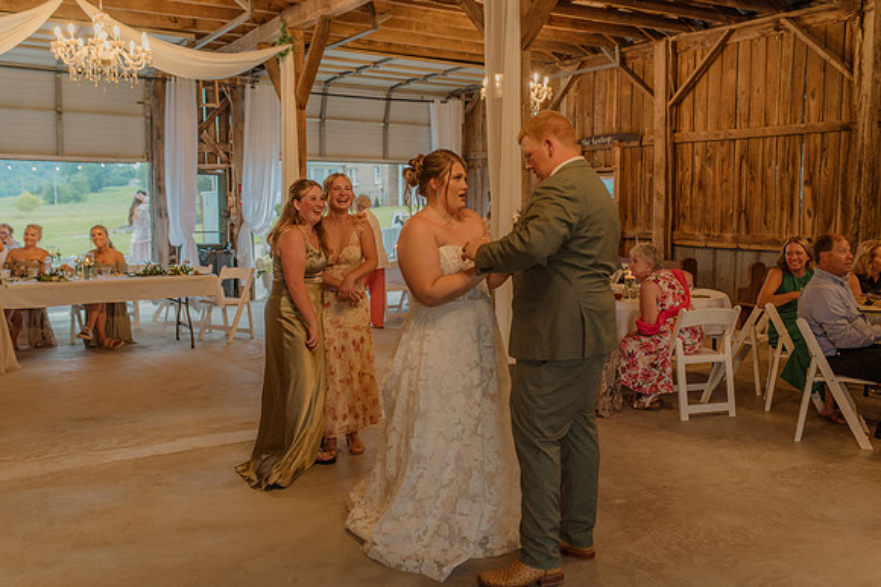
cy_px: 294
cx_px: 440
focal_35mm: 35
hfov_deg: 54.5
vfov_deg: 37.8
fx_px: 856
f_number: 2.5
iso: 640
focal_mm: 35
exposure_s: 1/200
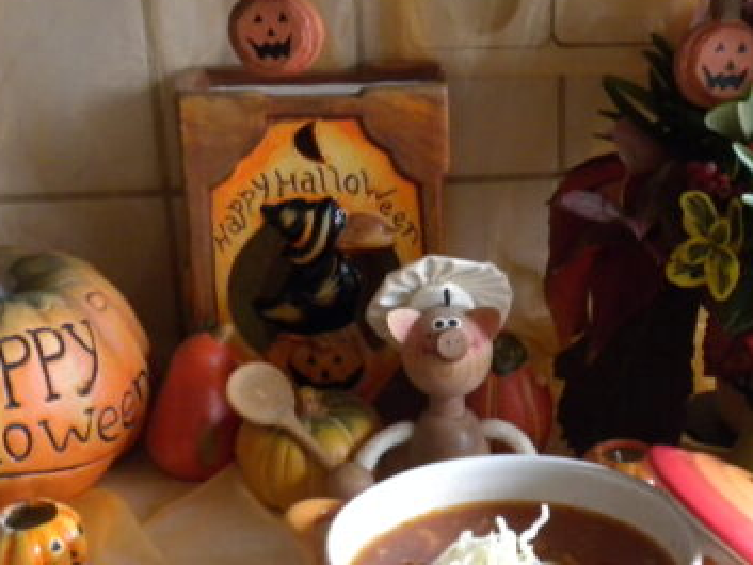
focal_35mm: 67
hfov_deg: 28.8
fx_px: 1458
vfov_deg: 21.8
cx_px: 482
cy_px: 394
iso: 400
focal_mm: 6.6
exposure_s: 1/47.3
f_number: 3.5
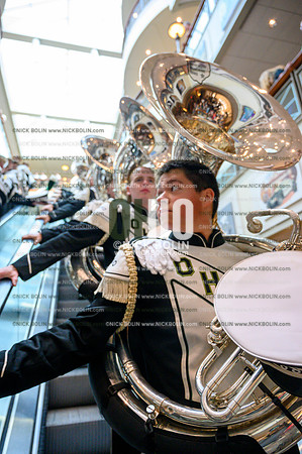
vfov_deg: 73.8
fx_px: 303
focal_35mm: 24
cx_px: 151
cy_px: 227
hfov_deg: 53.0
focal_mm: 24
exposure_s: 1/800
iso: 3200
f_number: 4
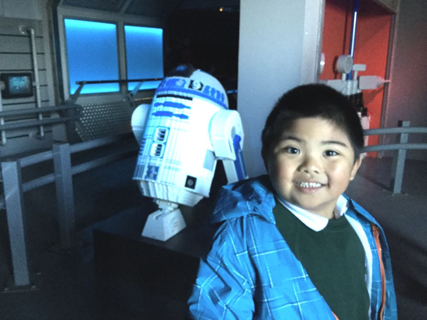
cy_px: 160
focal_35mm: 31
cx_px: 214
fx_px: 382
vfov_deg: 45.4
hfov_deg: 58.4
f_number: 2.4
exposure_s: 1/33
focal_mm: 3.3
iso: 200
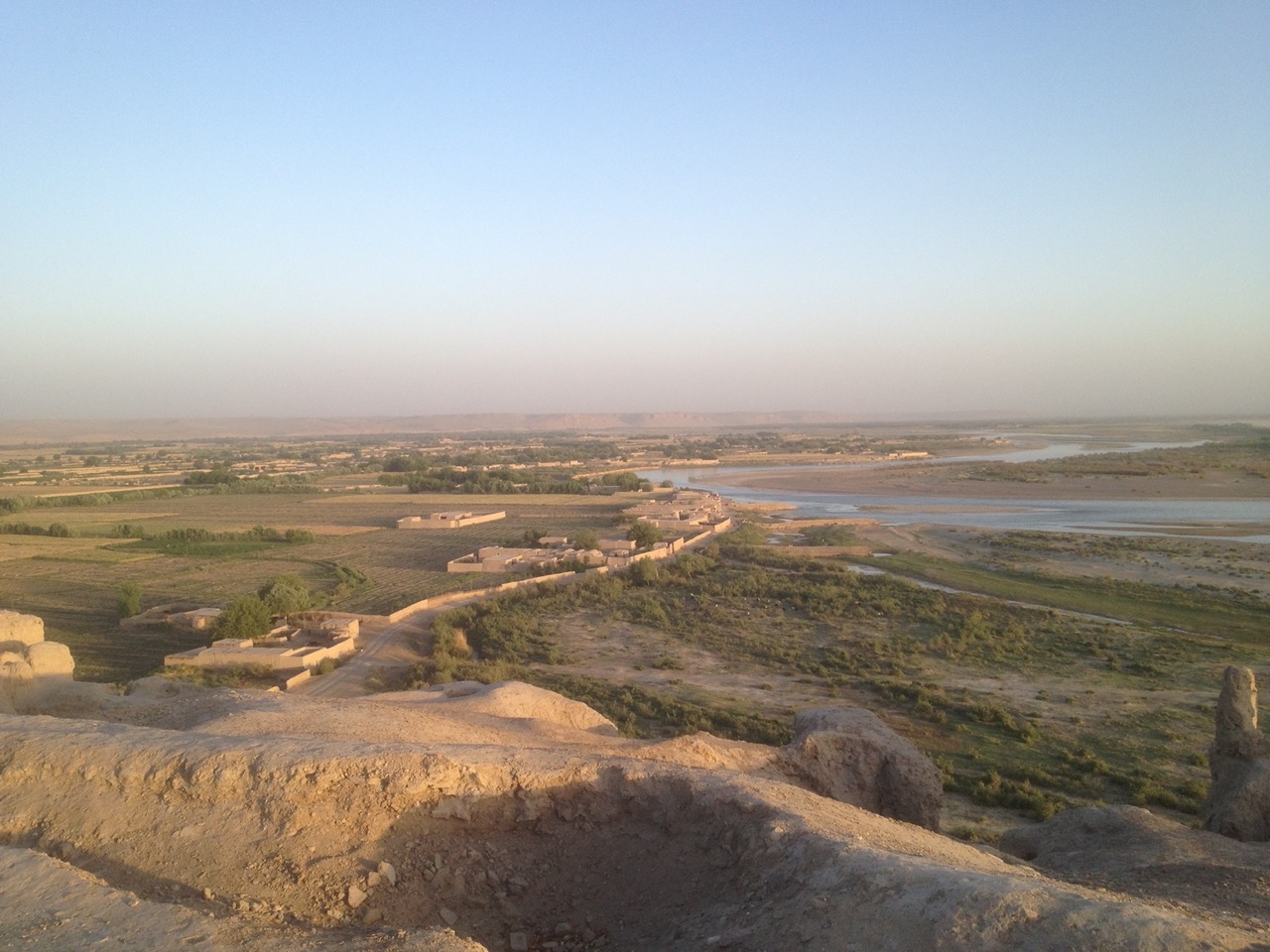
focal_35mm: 35
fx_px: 1284
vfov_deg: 40.7
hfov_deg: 52.6
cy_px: 476
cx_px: 635
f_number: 2.4
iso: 64
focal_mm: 4.28
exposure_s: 1/381
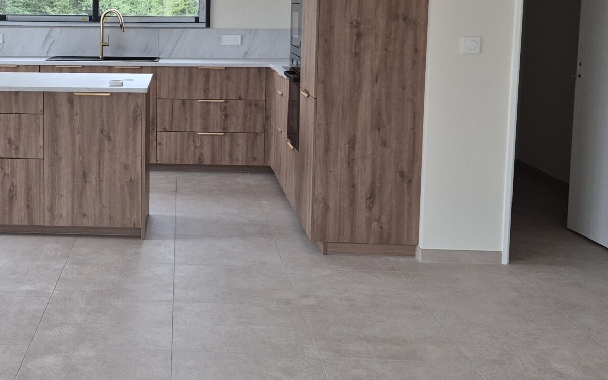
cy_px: 110
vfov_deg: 24.2
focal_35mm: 53
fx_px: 878
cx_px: 101
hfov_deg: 36.6
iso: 125
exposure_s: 1/180
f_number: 1.8
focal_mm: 5.4
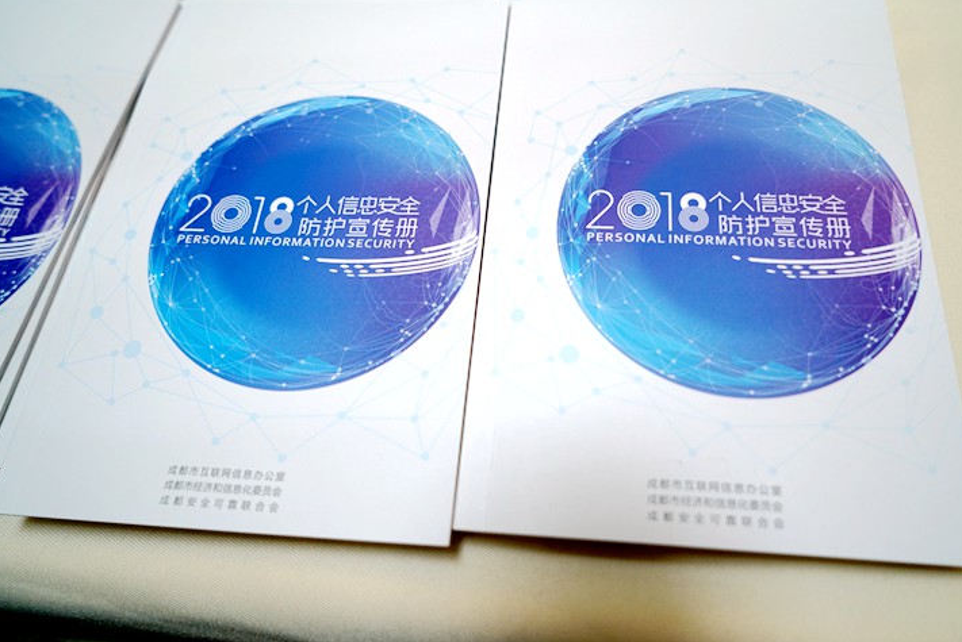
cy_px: 312
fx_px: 722
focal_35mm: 27
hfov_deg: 67.3
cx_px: 516
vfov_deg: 48.0
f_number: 4
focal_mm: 24
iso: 500
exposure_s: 1/160
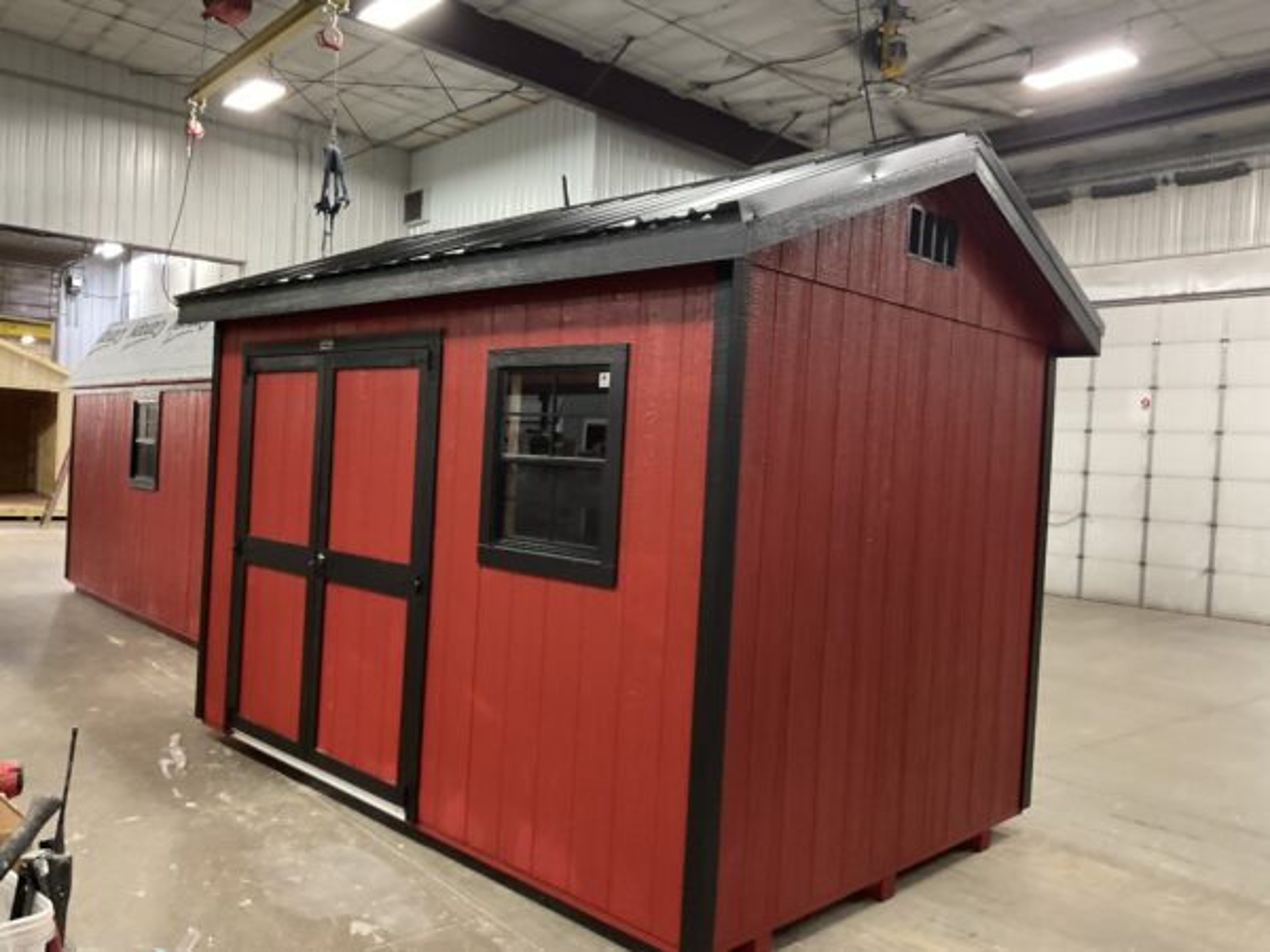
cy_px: 476
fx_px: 1064
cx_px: 635
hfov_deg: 61.7
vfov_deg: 48.2
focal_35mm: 29
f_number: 1.8
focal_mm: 3
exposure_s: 1/40
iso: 200
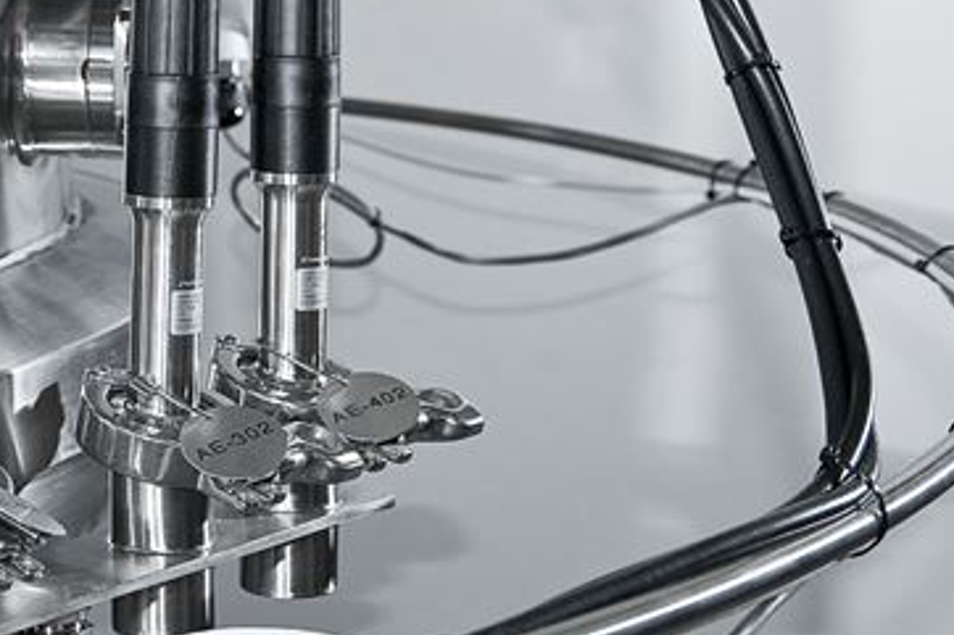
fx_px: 2967
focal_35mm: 112
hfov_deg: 17.8
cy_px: 45
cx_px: 0
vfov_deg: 12.1
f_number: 8
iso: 400
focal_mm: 45
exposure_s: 1/50
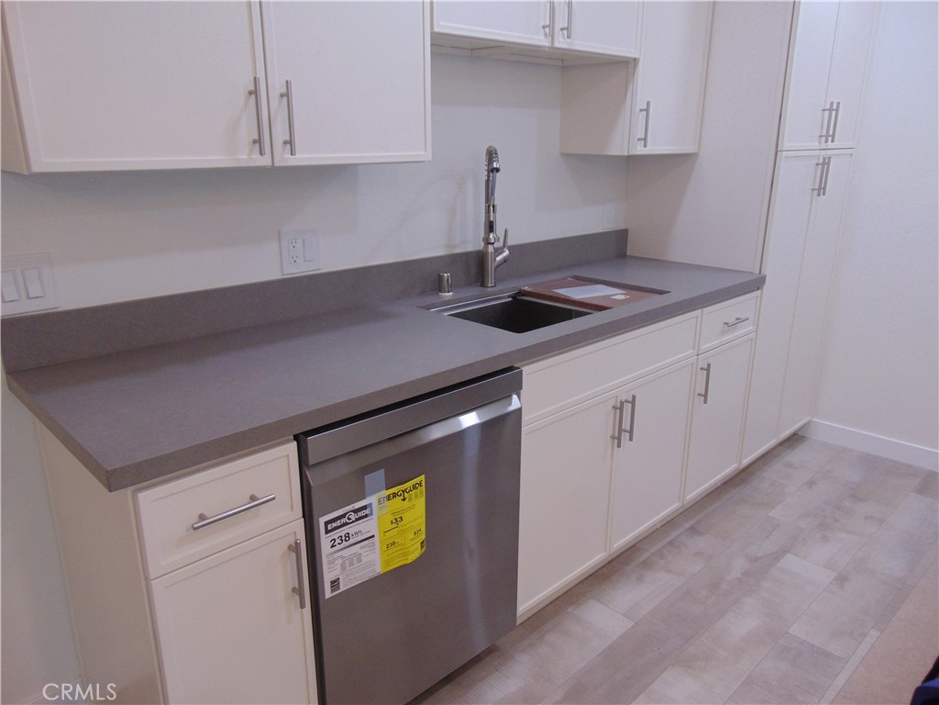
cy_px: 352
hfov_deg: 69.4
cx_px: 470
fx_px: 678
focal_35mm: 25
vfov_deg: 54.9
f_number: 3
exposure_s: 1/30
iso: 100
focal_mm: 4.5
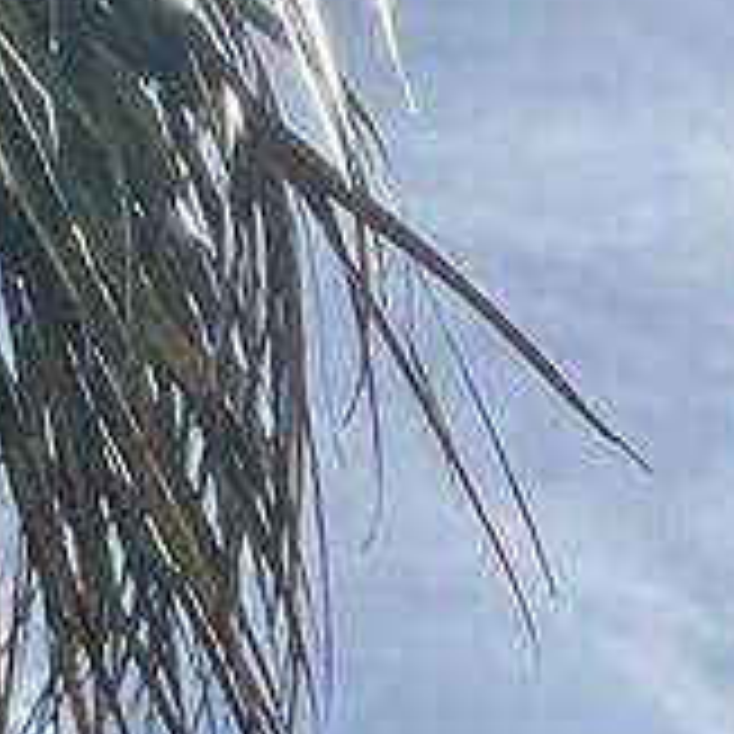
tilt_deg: +0.0
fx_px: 2711
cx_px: 1518
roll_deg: -1.3
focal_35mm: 113
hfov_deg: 13.1
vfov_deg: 9.8
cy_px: 2450
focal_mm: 1.57
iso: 40
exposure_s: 1/6135
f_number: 1.8
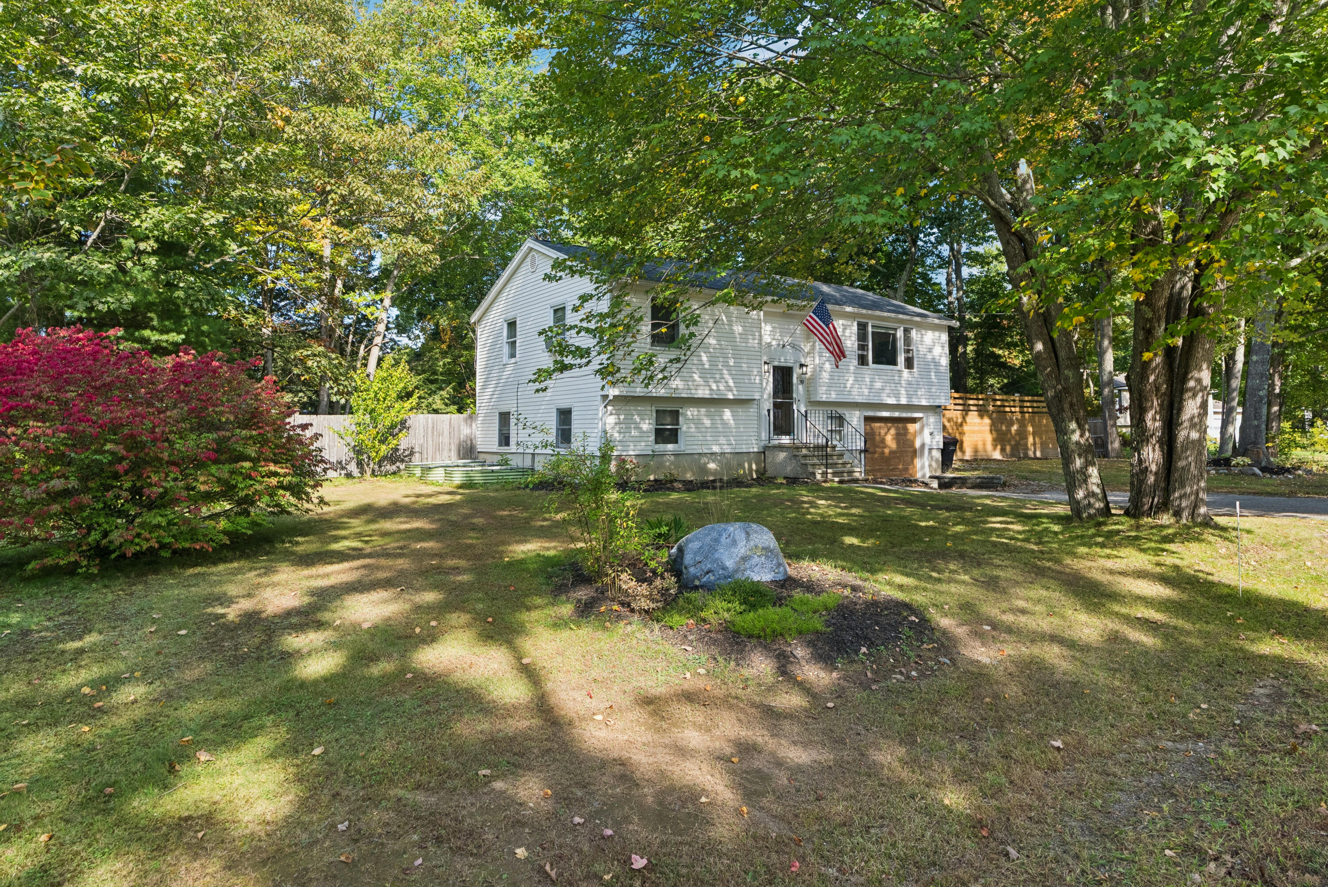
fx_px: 738
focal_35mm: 20
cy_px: 444
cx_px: 664
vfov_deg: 62.0
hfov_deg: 84.0
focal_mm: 20
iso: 320
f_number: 7.1
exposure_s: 1/200
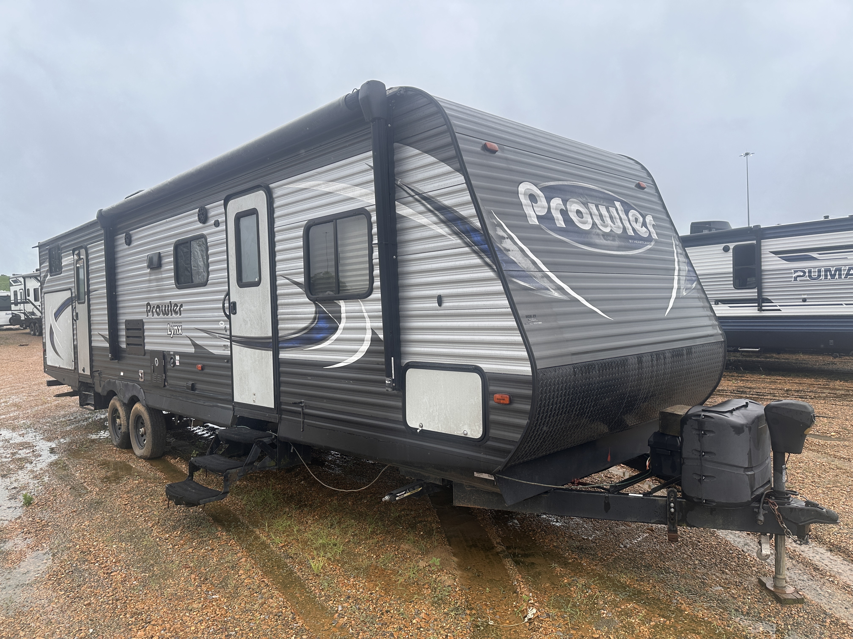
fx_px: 591
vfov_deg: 56.8
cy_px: 320
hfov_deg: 71.6
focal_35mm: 24
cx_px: 426
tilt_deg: -1.4
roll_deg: +1.1
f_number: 1.78
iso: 80
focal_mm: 6.86
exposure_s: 1/1779
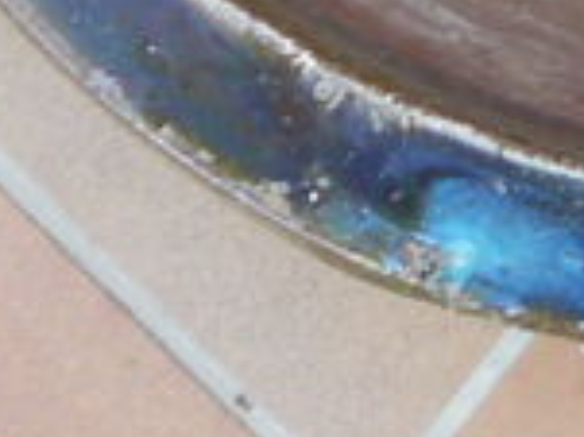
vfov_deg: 7.3
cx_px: 766
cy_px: -754
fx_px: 3135
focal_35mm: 186
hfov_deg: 10.4
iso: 100
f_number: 2.8
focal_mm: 4.6
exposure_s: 1/100
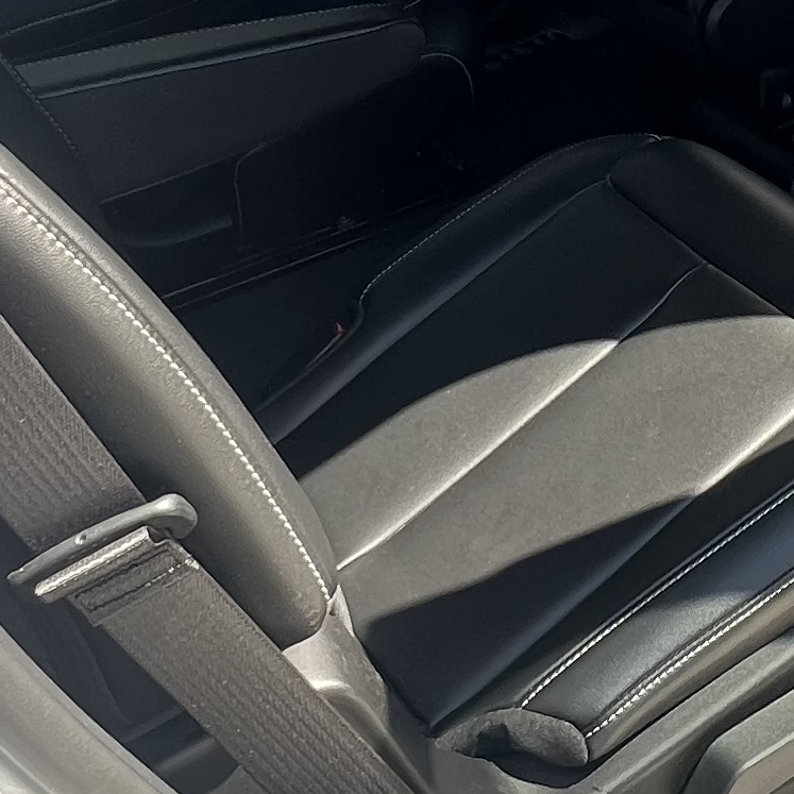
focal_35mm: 62
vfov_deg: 26.0
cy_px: -36
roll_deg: +2.2
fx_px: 1609
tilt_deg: -21.0
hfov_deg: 26.3
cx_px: 795
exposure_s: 1/99
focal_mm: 1.57
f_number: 1.8
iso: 32
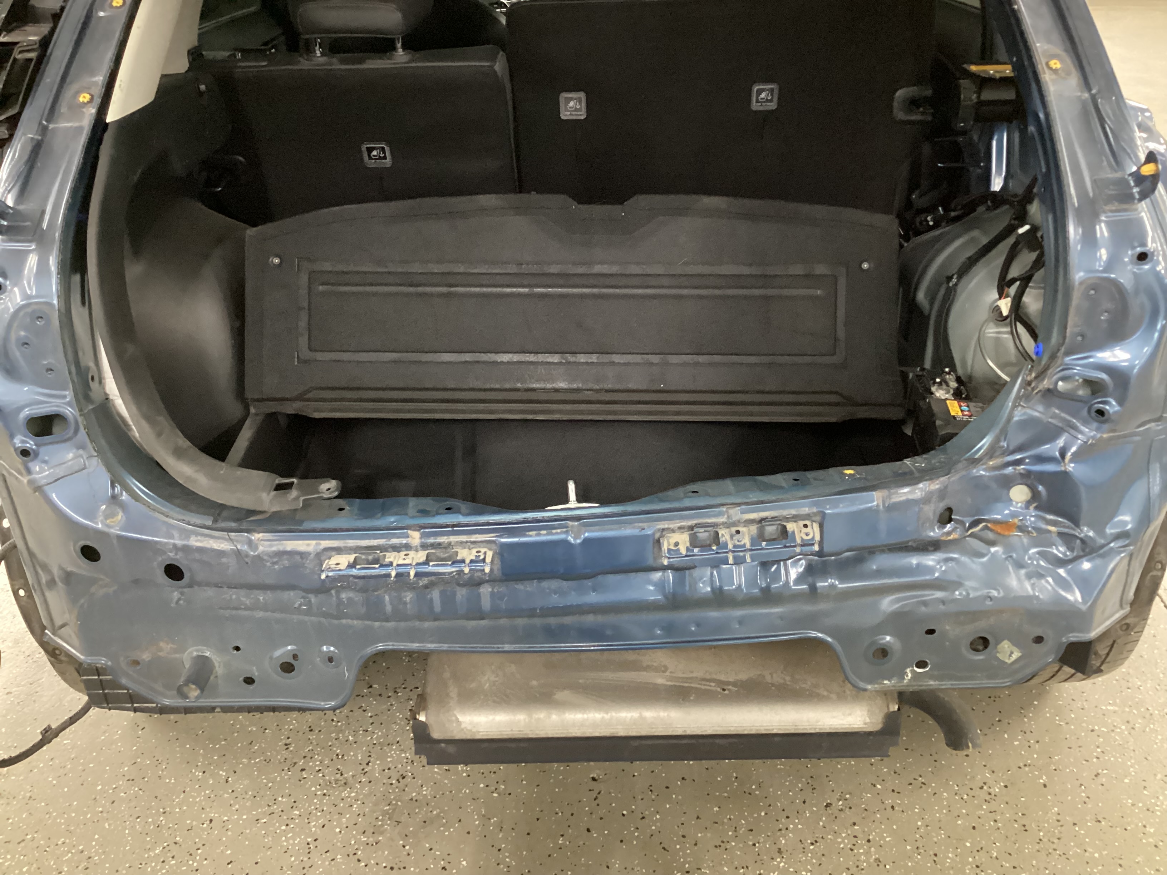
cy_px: 438
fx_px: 1045
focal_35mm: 31
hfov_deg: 58.4
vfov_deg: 45.4
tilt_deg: -30.2
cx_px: 584
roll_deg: +1.3
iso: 640
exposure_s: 1/20
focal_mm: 3.3
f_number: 2.4
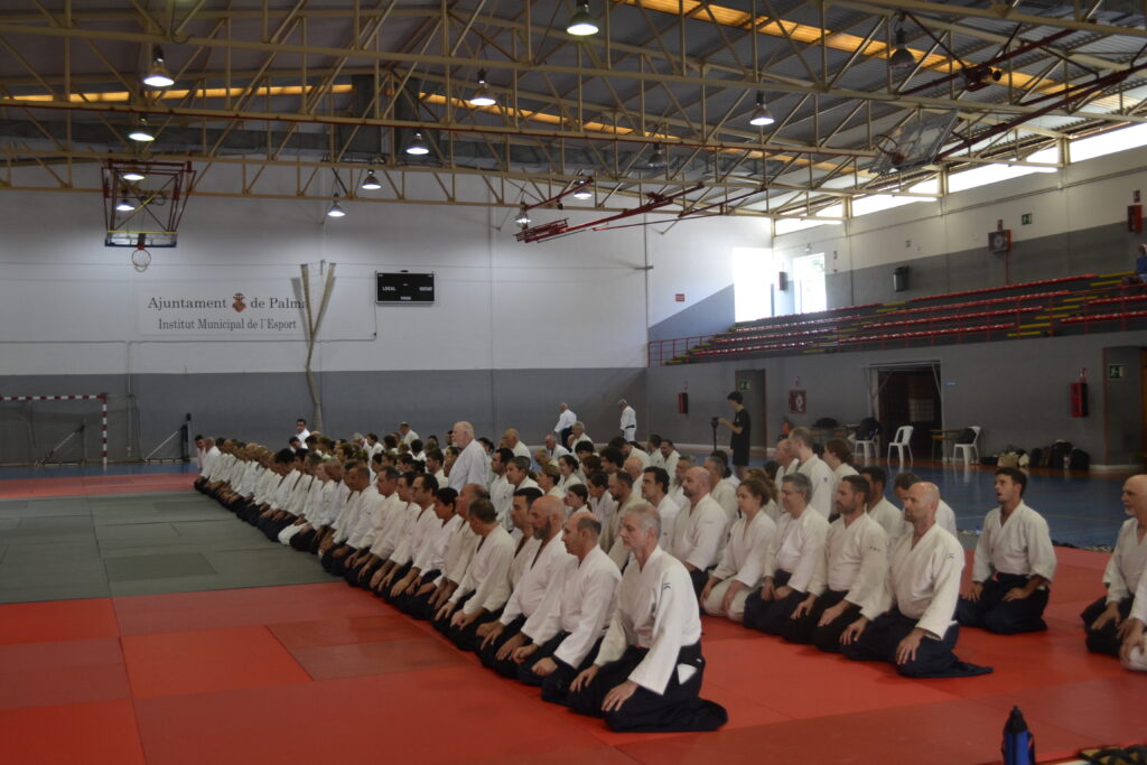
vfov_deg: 34.2
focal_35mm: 39
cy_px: 382
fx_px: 1243
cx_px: 574
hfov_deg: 49.5
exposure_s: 1/80
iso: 400
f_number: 4.5
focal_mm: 26
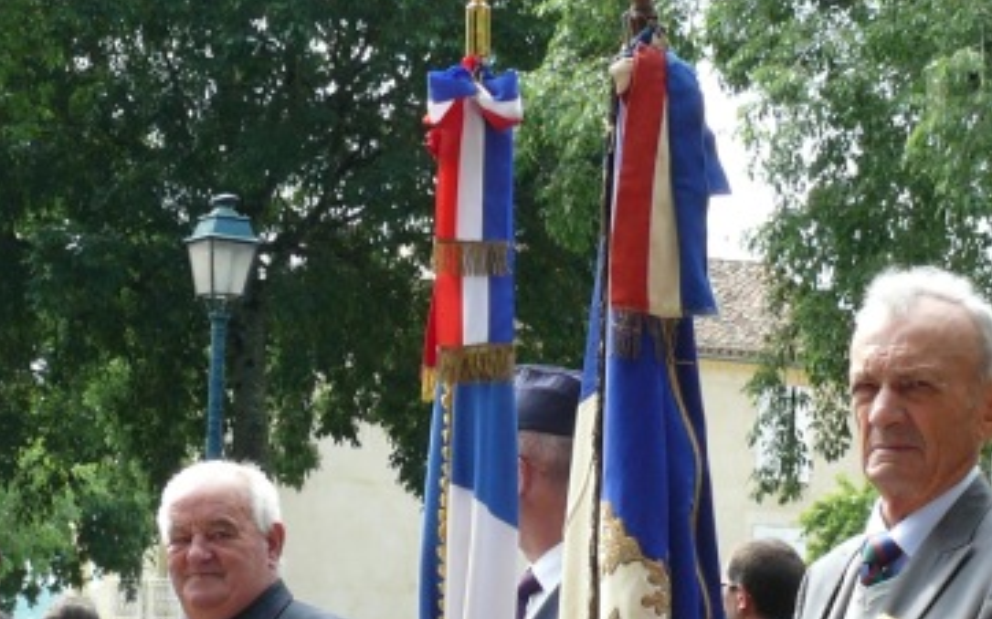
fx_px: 2838
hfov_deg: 19.8
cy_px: 759
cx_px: 469
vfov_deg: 12.2
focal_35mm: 105
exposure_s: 1/160
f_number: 4
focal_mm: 7.4
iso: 100
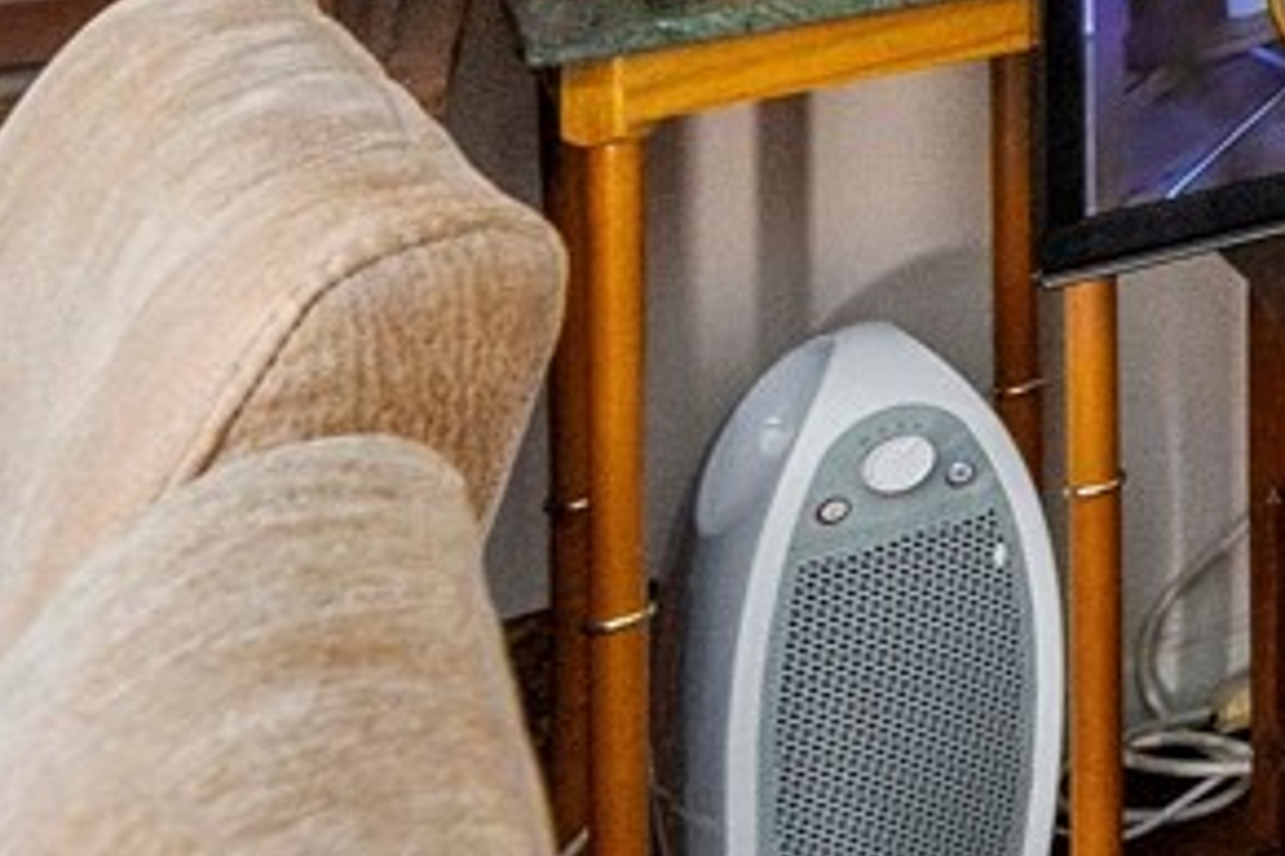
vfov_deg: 15.7
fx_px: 2498
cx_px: 3442
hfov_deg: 13.2
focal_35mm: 70
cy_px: -814
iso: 1000
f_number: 8
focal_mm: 12
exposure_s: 1/10
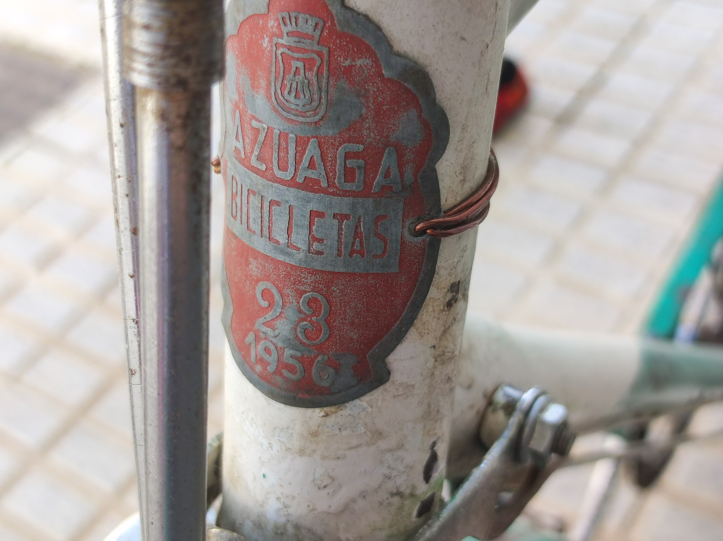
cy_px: 270
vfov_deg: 54.8
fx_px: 522
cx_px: 362
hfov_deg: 69.4
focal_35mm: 25
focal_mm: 4.7
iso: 83
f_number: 1.79
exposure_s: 1/100
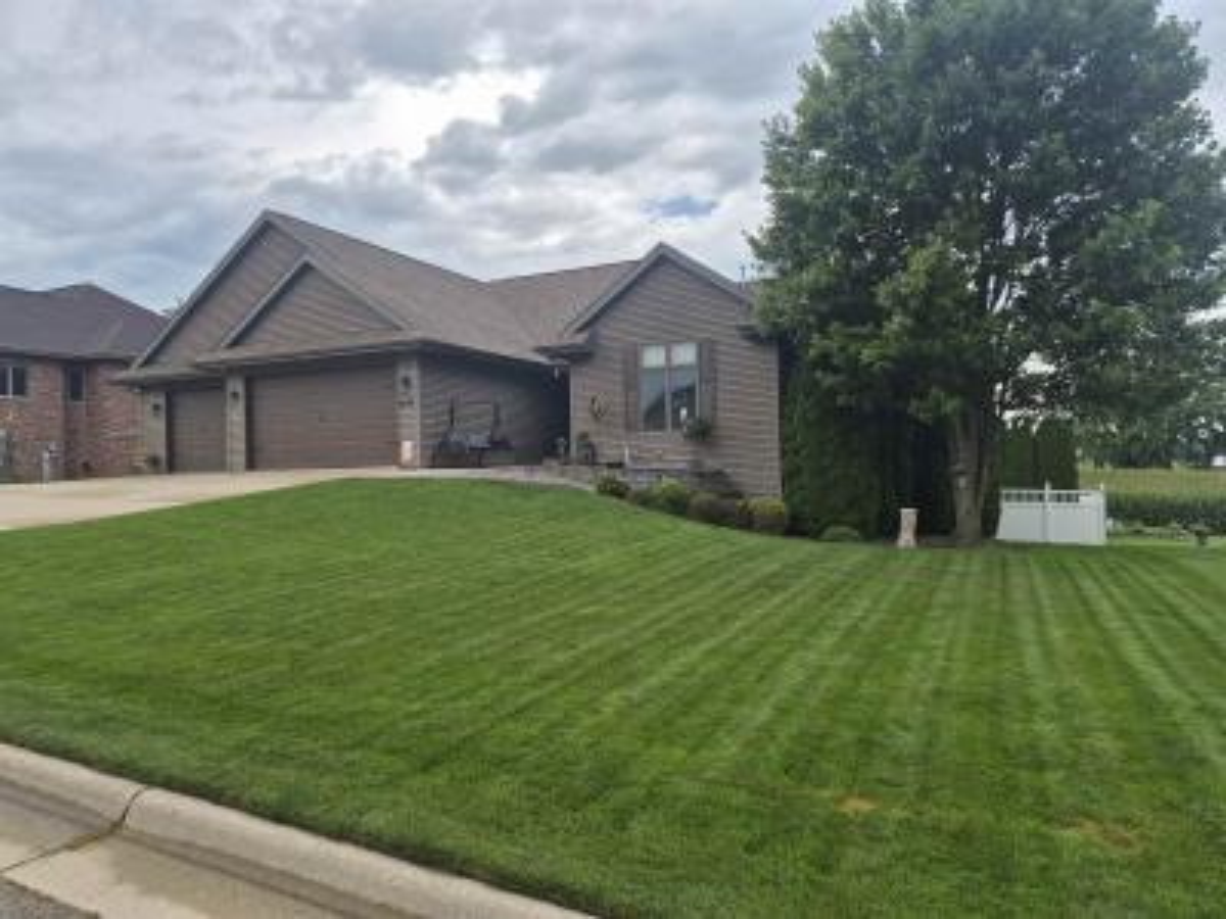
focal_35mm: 23
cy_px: 460
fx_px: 815
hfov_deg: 73.9
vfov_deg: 58.9
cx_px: 613
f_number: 1.8
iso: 80
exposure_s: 1/3544
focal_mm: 5.4
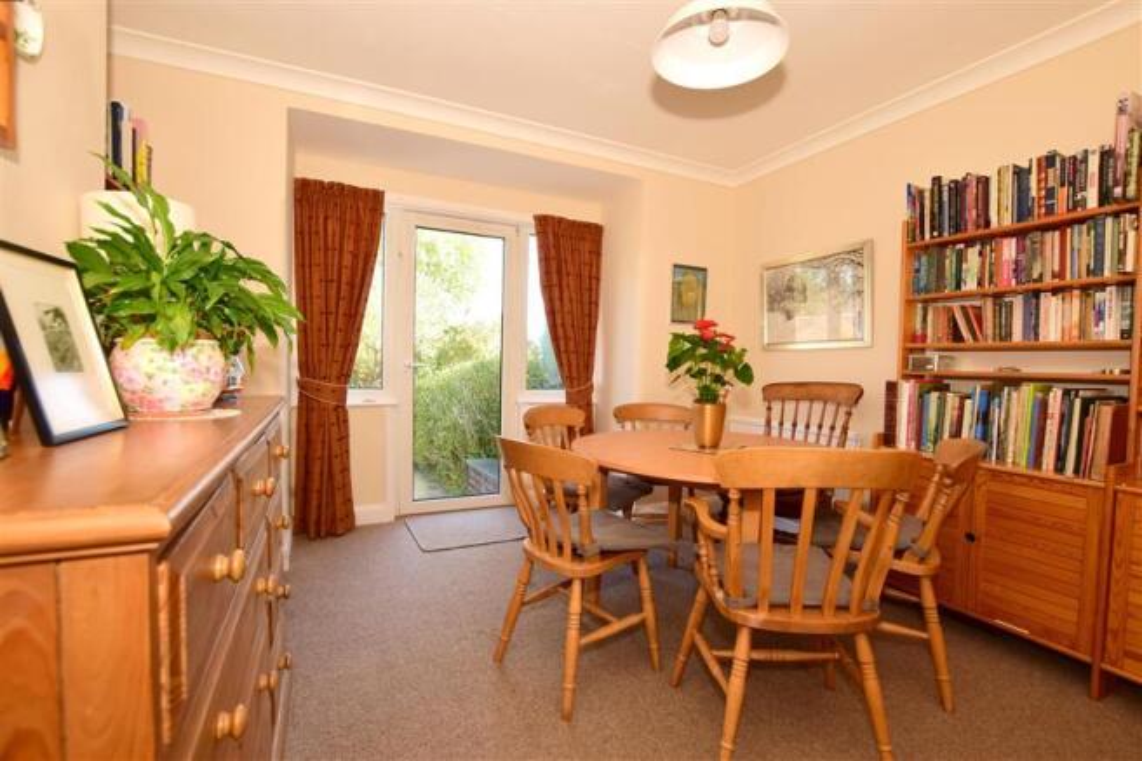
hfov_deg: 100.4
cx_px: 571
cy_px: 380
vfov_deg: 77.3
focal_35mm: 15
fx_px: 476
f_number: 5
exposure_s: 1/60
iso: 200
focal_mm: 10
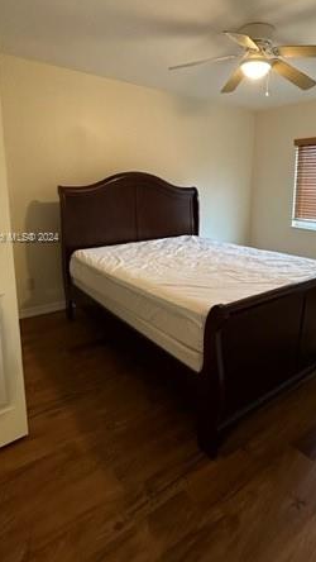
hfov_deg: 50.3
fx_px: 327
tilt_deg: -9.5
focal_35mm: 22
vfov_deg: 80.6
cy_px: 238
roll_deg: -1.0
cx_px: 217
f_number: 2.2
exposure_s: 1/60
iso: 640
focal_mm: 2.22
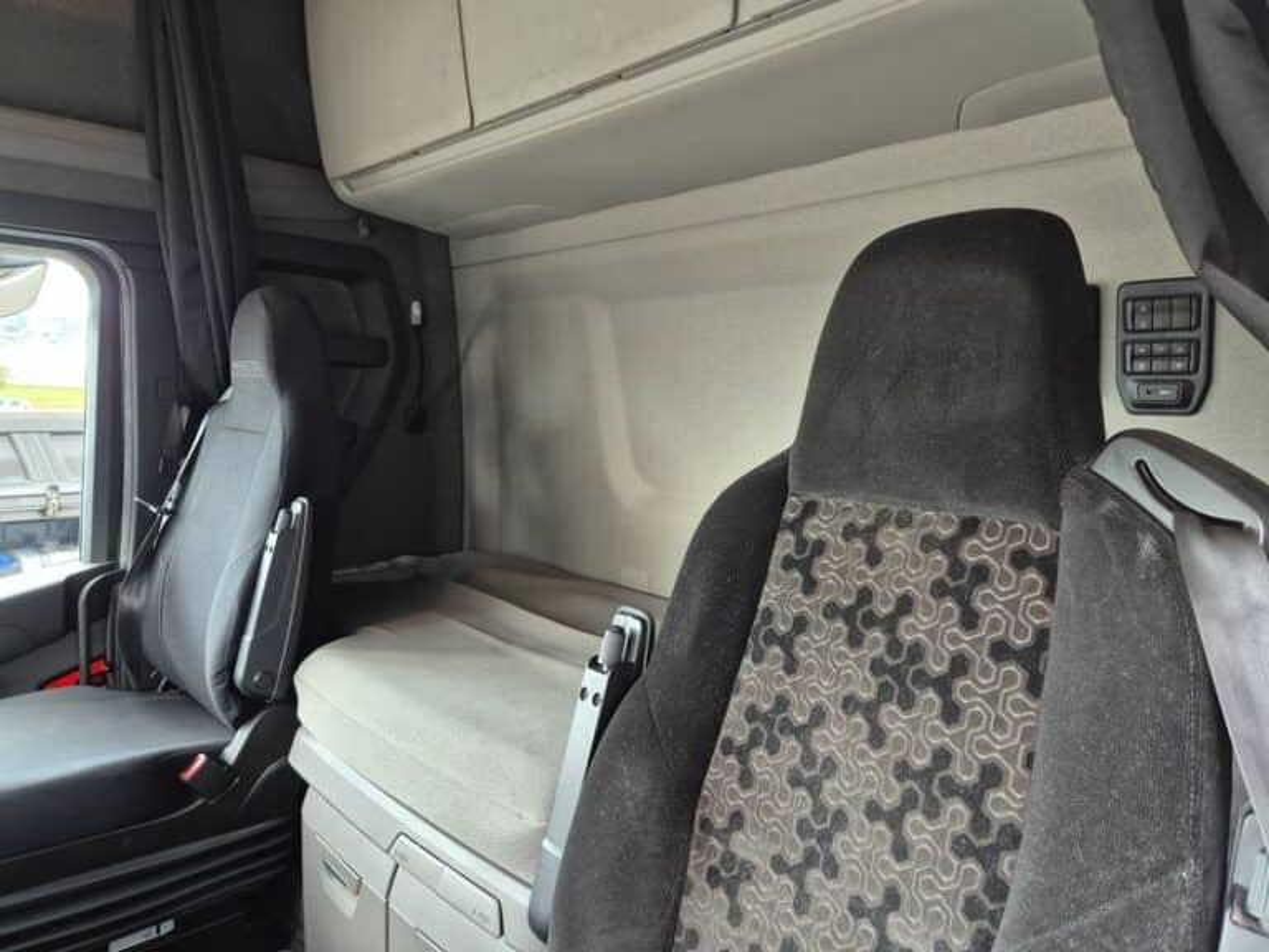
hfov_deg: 73.9
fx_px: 843
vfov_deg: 58.9
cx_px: 634
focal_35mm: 23
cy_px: 476
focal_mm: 5.4
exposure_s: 1/61
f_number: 1.8
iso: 100
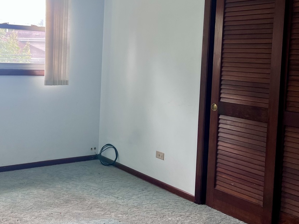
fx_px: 389
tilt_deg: -3.6
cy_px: 79
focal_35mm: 45
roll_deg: -1.6
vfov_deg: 32.0
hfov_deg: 40.8
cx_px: 72
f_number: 1.5
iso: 64
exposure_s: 1/121
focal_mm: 5.7
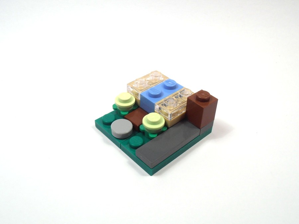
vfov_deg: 38.7
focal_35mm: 37
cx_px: 150
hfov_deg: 50.1
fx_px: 320
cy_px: 112
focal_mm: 6.61
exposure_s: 1/125
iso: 80
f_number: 3.9
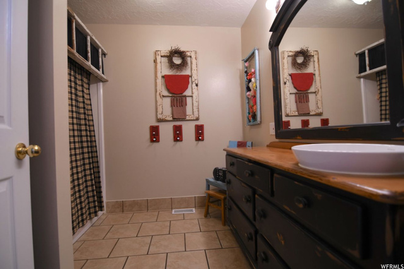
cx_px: 202
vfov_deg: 72.0
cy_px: 134
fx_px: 185
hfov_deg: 95.0
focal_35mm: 16
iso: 200
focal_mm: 11
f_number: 2.8
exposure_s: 1/15
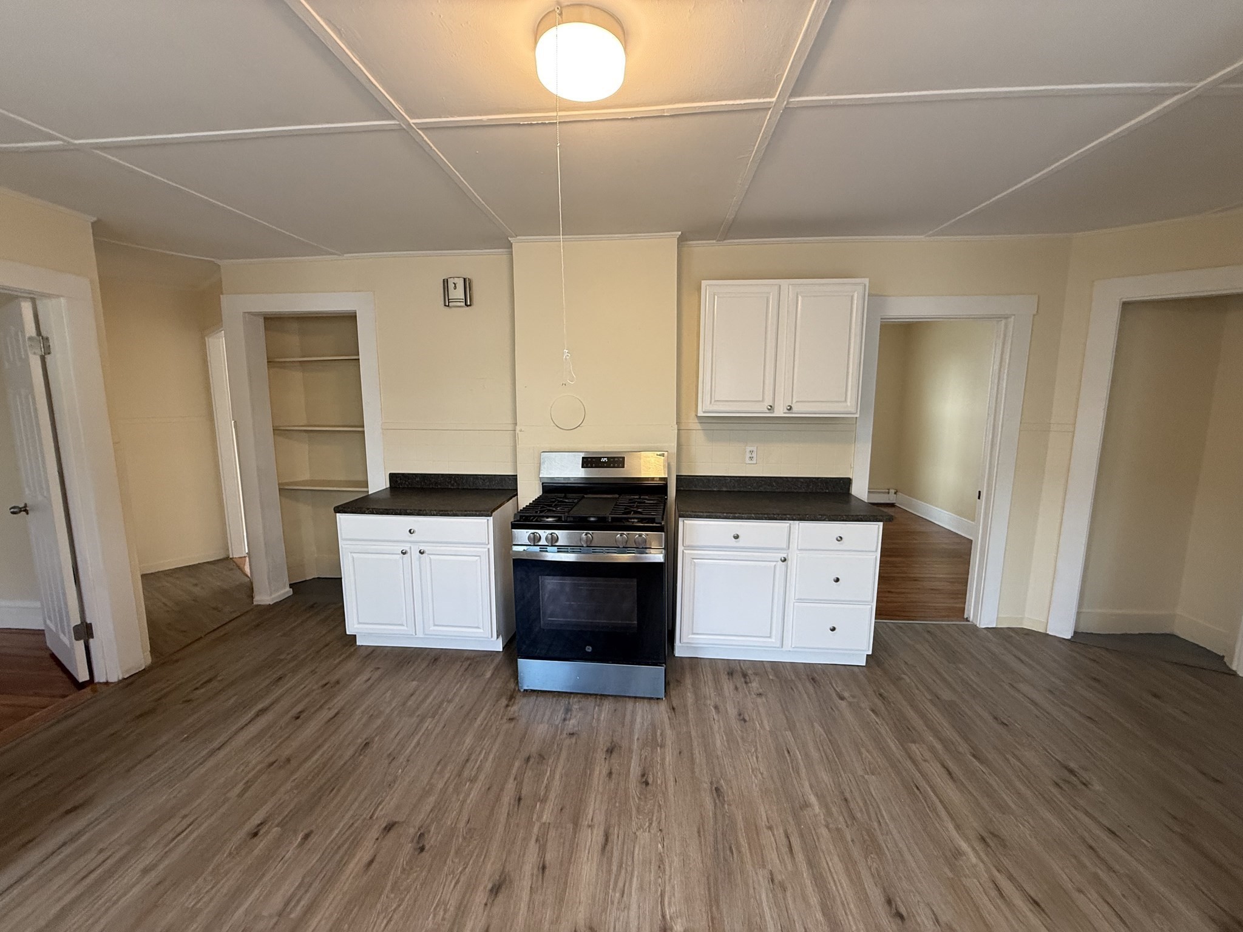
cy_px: 466
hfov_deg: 102.1
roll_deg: -1.0
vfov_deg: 85.7
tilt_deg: -8.3
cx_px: 622
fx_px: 503
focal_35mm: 14
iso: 160
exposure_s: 1/60
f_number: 2.2
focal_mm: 2.22
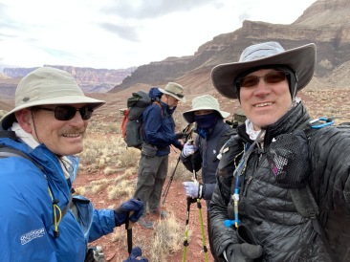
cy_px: 131
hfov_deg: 74.0
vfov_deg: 58.8
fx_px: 232
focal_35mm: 23
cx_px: 175
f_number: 2.2
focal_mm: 2.71
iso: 25
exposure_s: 1/122
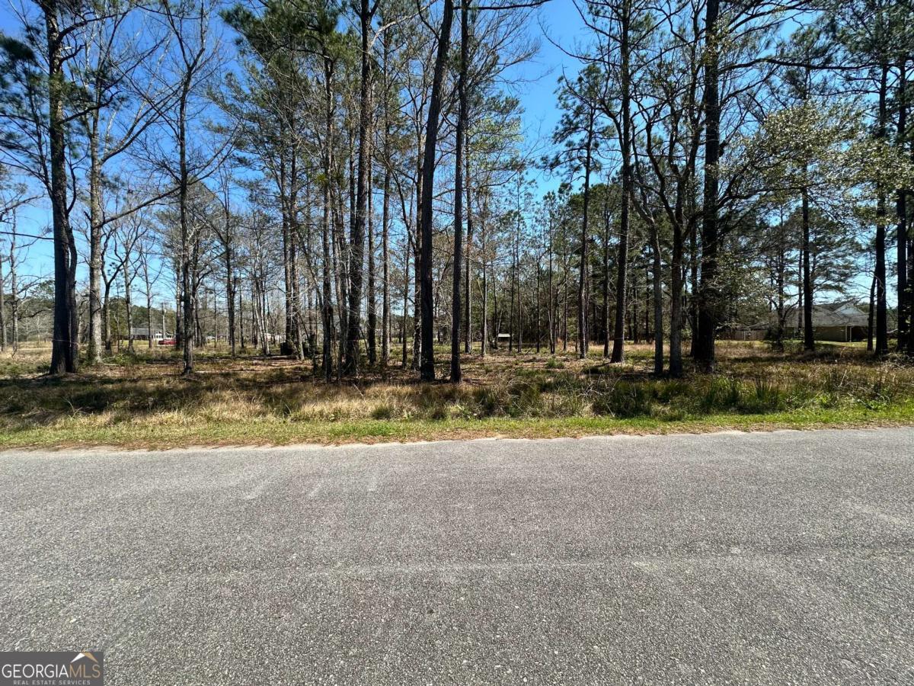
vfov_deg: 85.7
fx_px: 370
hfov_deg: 102.1
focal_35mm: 14
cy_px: 343
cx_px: 457
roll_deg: -0.2
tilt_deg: -1.3
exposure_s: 1/963
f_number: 2.2
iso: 40
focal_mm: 2.22
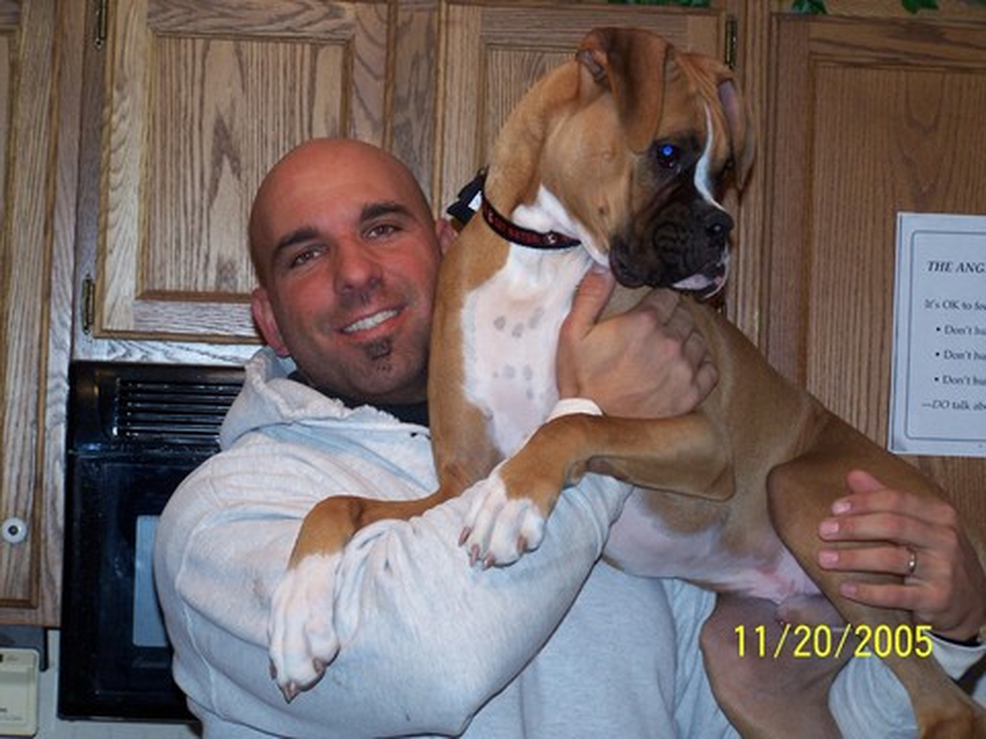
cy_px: 370
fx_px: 2991
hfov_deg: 18.7
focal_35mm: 105
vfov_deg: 14.1
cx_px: 493
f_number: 3.2
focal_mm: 17.5
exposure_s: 1/90
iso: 140
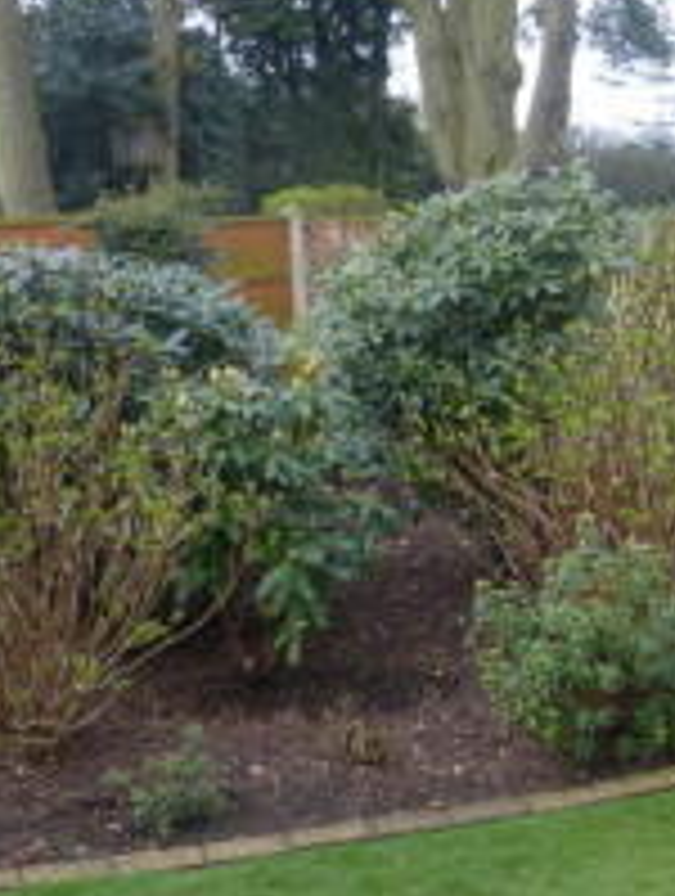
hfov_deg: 18.5
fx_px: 1970
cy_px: 736
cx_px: 794
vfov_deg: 25.1
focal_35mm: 76
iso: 125
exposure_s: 1/60
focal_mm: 4.5
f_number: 2.8
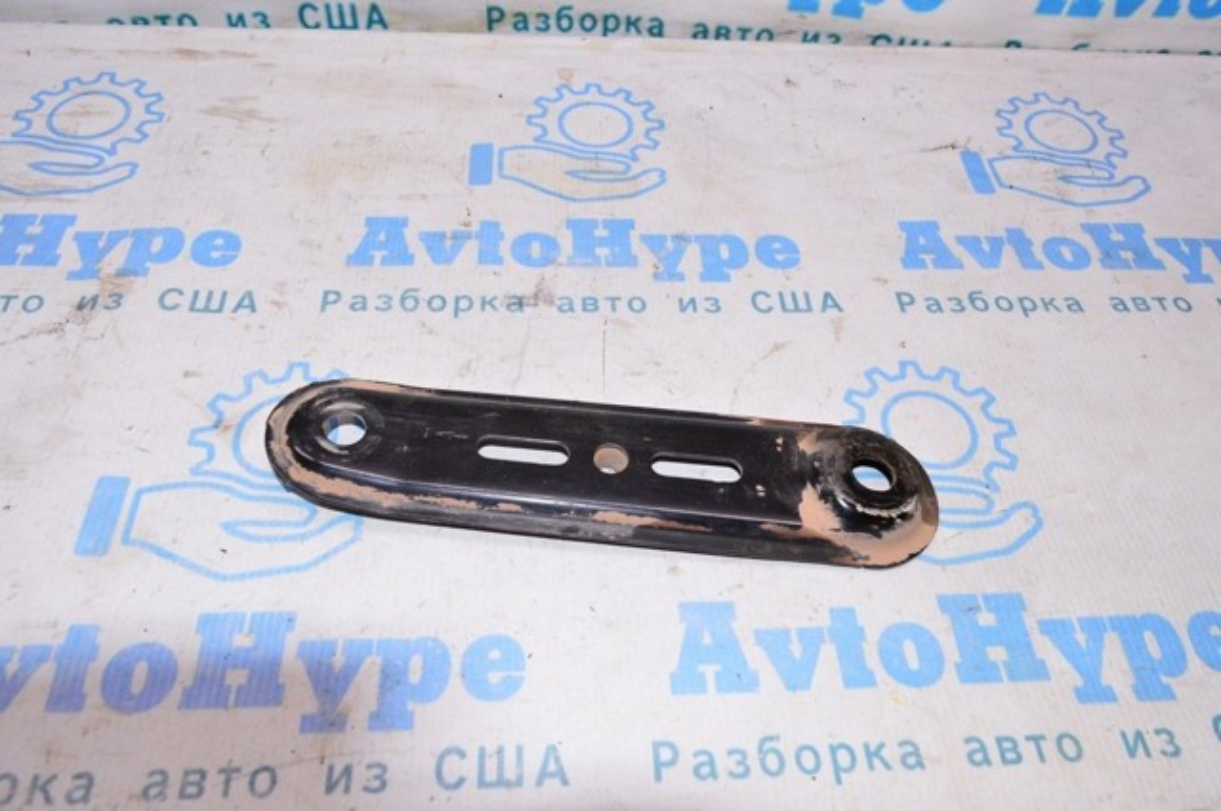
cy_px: 406
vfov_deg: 47.8
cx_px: 610
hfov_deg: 67.4
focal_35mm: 27
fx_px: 915
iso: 1600
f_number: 8
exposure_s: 1/160
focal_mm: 18
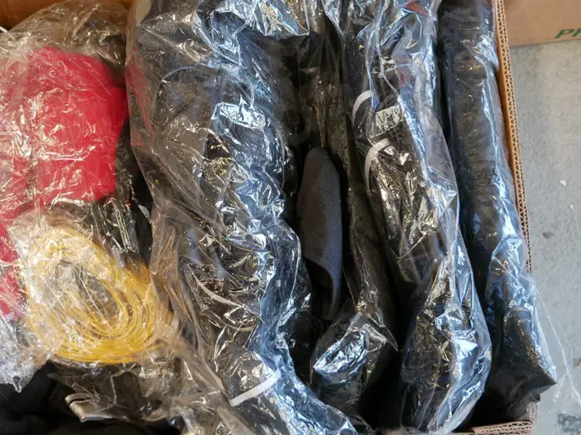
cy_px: 192
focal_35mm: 66
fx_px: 1107
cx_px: 199
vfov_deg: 22.2
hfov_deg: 29.2
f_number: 4.3
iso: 1600
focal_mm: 23
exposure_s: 1/60
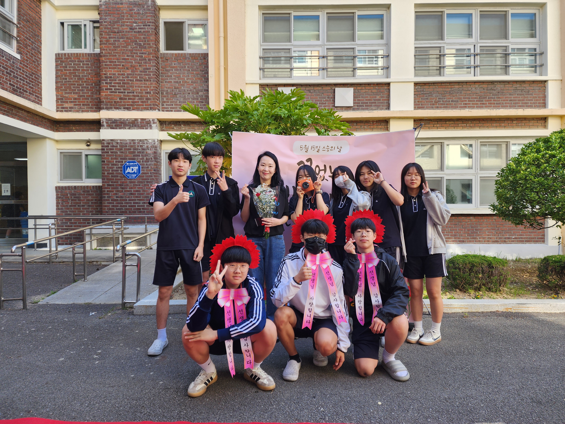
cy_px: 212
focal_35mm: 23
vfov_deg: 58.9
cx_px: 282
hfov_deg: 73.9
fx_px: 375
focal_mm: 6.4
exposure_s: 1/180
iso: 20
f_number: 1.8
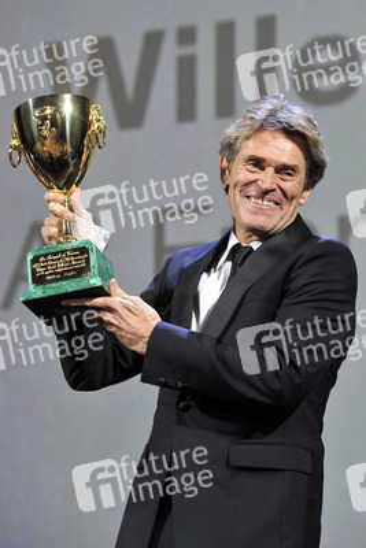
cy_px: 274
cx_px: 183
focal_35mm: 145
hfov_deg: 9.5
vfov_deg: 14.1
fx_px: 2209
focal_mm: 145
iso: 2500
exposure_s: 1/250
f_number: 5.6
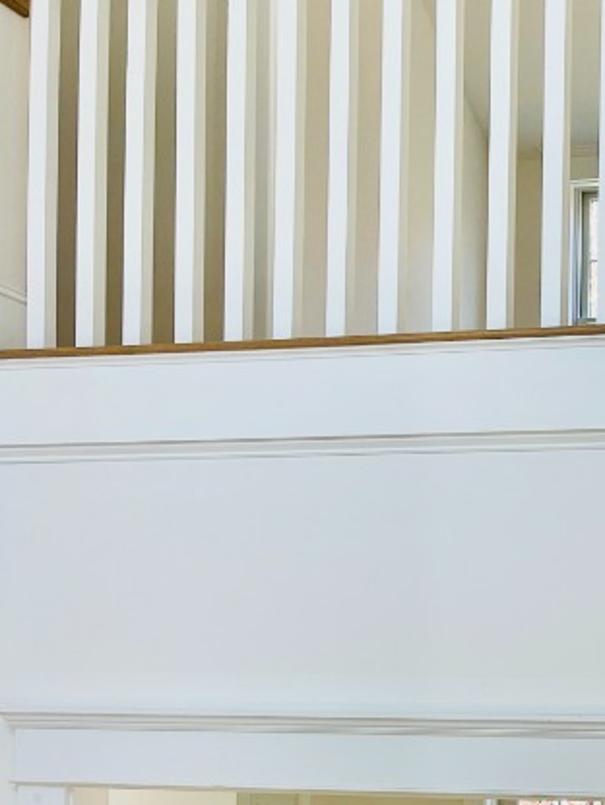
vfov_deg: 28.6
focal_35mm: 65
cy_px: 724
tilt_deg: +0.7
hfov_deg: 20.8
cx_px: 762
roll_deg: -1.1
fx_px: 1512
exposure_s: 1/121
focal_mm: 5.1
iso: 40
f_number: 1.6
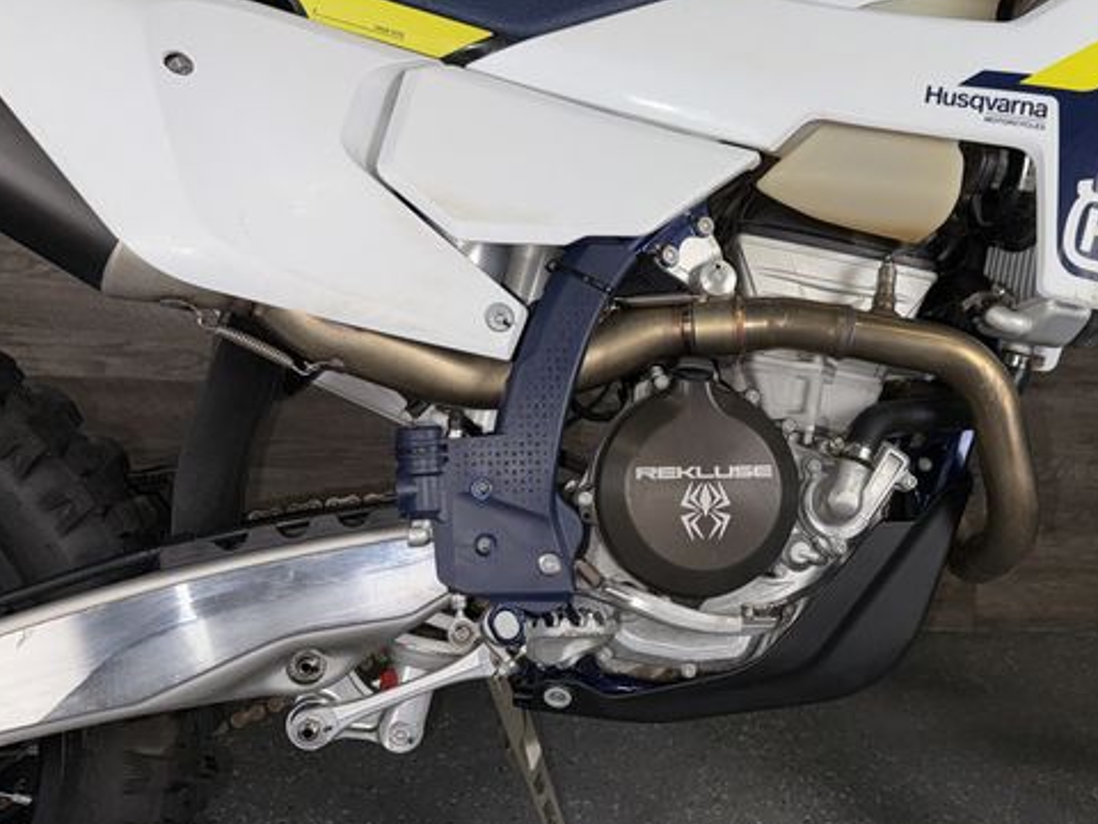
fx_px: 1015
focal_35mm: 32
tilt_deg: -7.5
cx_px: 673
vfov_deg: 44.2
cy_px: 419
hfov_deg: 56.3
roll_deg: -4.0
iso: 50
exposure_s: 1/203
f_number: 1.78
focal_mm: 6.76
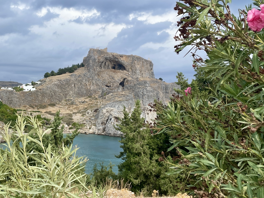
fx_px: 366
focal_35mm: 48
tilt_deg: +1.0
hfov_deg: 38.8
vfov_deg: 30.3
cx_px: 71
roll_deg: -1.0
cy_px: 98
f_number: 1.6
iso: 32
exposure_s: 1/2618
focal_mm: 4.2
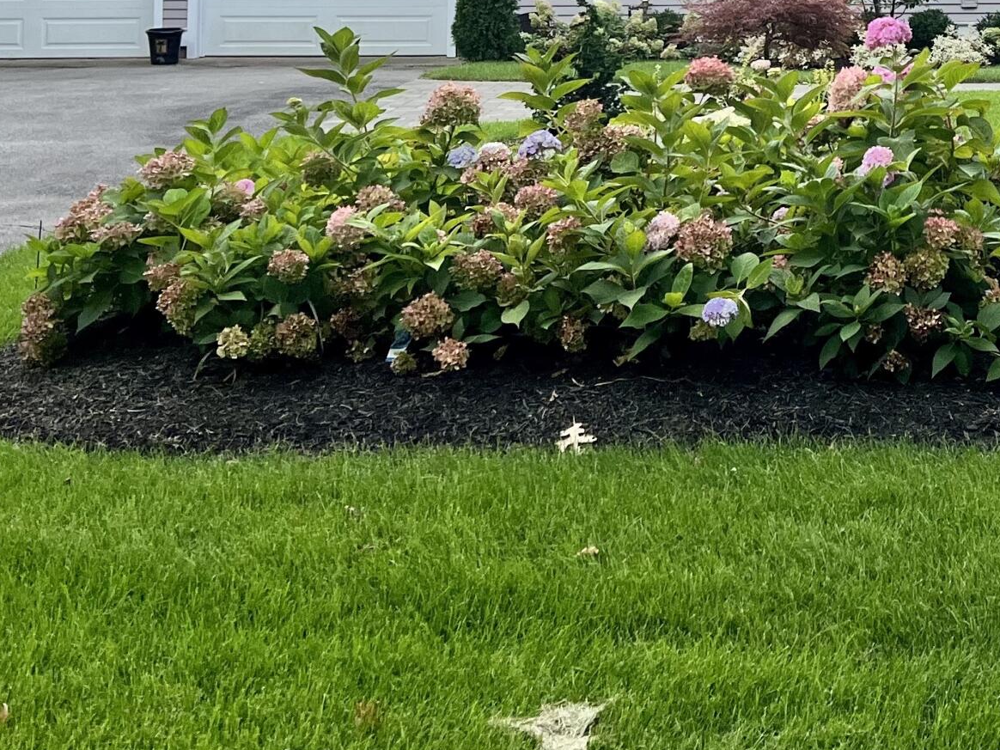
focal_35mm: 67
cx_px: 924
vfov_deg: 20.5
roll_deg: +0.1
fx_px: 1936
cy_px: -158
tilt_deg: +3.4
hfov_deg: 27.8
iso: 80
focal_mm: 5.7
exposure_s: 1/121
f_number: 1.5
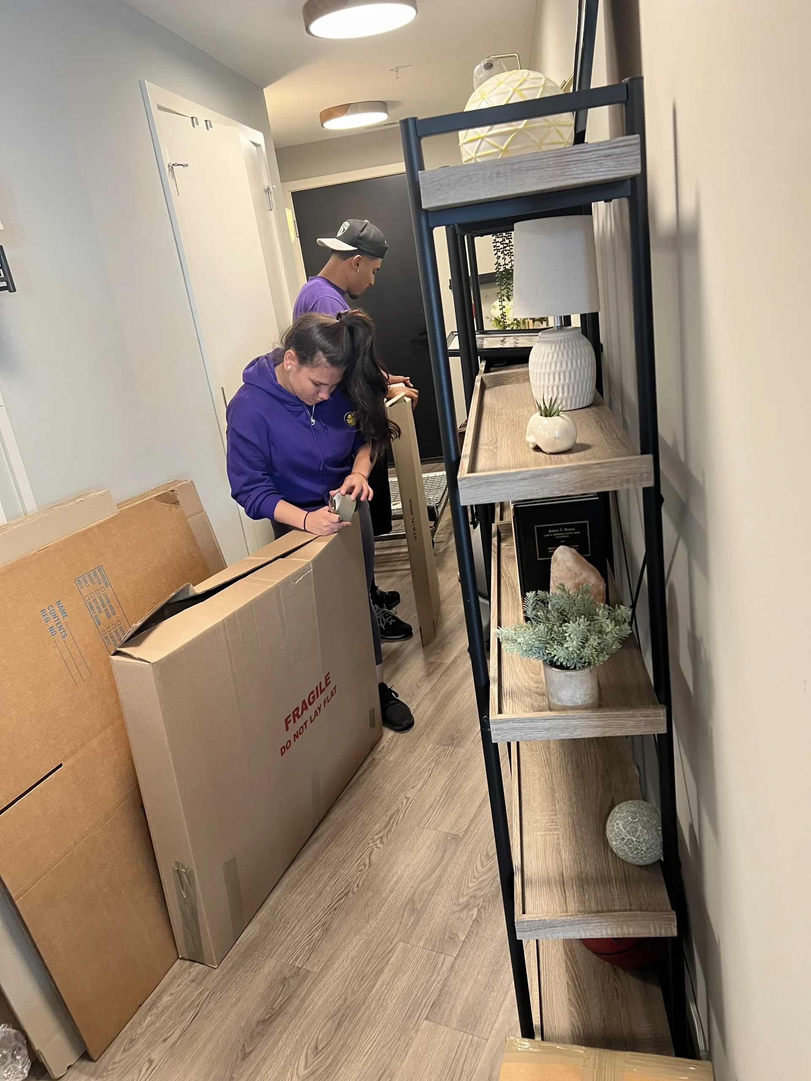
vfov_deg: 67.3
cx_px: 406
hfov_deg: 53.1
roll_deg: +8.2
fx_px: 812
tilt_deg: -19.2
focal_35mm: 26
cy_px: 540
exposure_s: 1/60
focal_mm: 5.7
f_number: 1.5
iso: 200
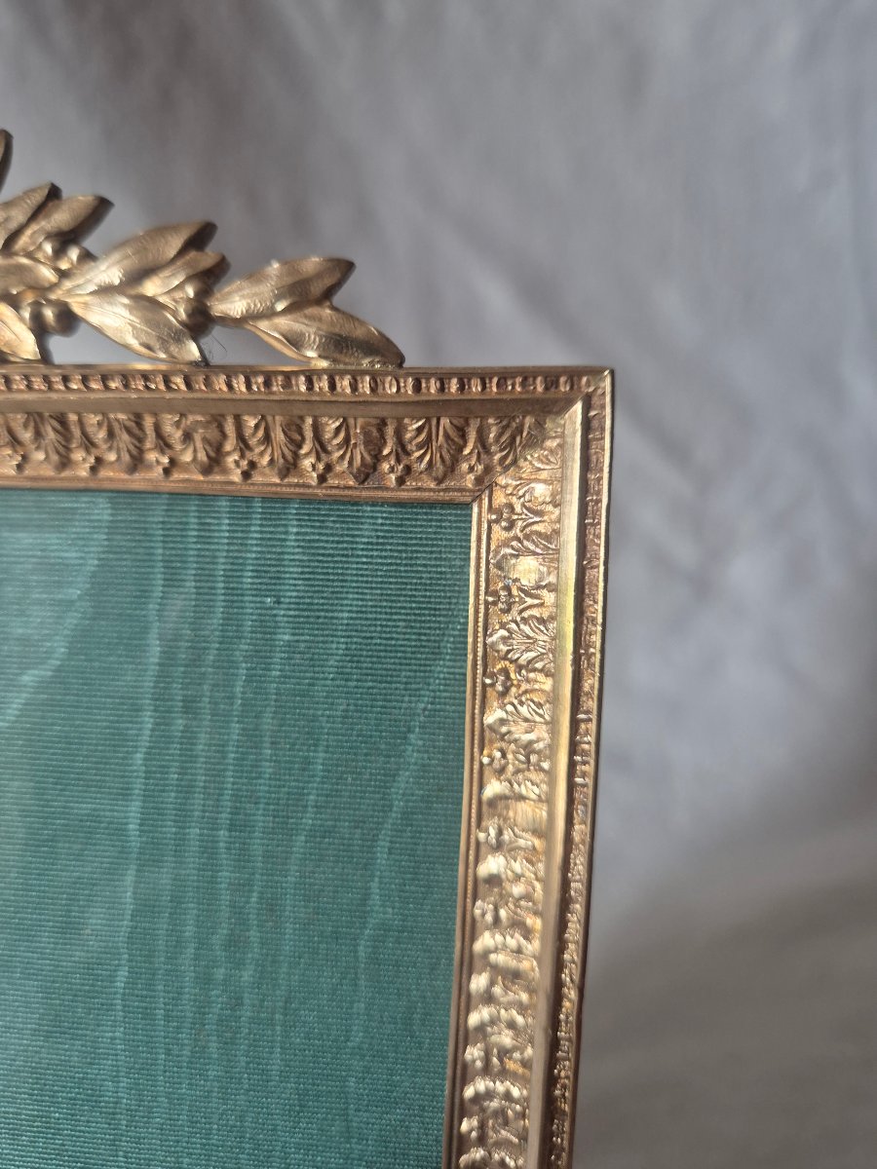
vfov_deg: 73.9
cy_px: 584
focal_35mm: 23
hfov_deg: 58.9
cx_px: 438
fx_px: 777
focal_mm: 5.4
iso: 500
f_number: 1.8
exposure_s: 1/100
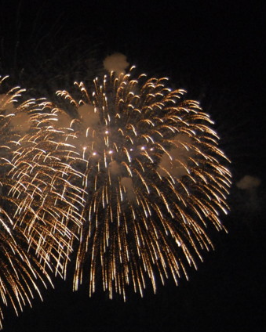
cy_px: 200
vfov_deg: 27.5
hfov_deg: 21.1
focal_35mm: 69
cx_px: -27
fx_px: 679
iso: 1600
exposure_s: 1/13
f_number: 4
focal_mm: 26
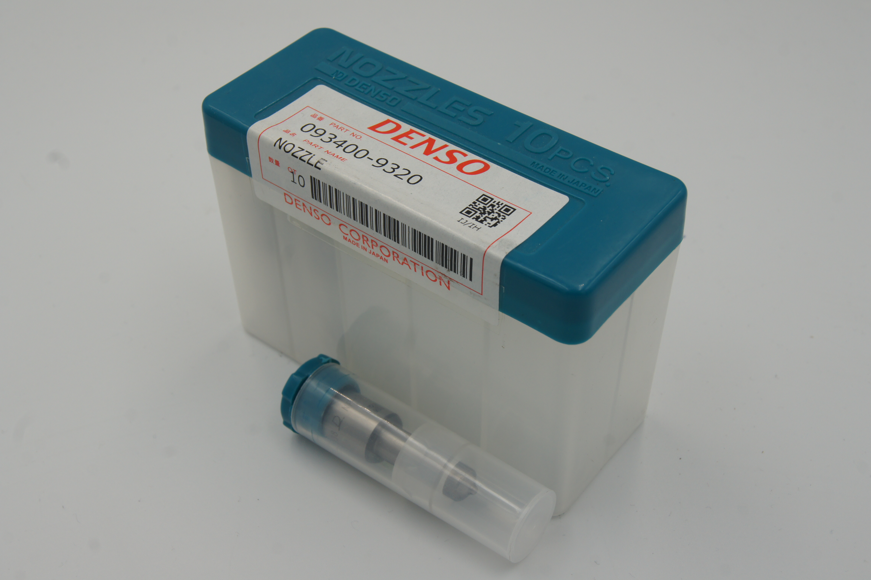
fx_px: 1088
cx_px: 436
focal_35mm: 45
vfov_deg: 29.8
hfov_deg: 43.6
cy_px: 290
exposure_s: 1/80
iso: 200
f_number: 10
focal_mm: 30
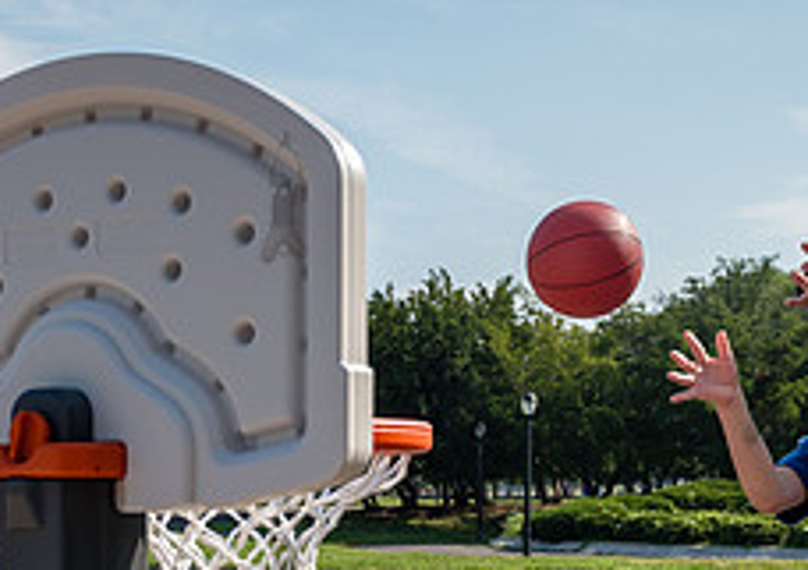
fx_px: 1737
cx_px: 388
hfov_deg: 26.2
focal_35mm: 76
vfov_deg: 18.2
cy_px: 551
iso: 250
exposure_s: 1/2000
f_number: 4.5
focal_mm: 27
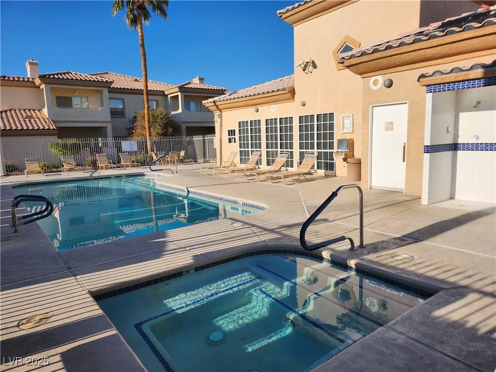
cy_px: 186
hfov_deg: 71.6
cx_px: 248
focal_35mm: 24
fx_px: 344
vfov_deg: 56.8
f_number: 1.8
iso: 50
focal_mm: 5
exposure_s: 1/5271
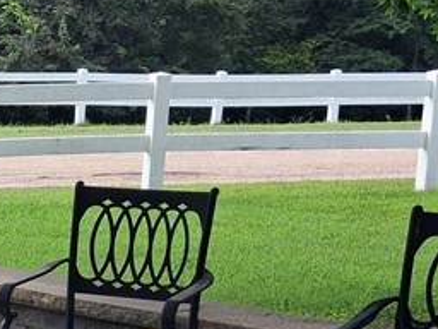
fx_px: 1367
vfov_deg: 13.4
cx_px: -382
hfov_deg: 15.4
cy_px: 356
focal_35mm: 108
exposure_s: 1/148
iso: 25
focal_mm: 4
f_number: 1.8
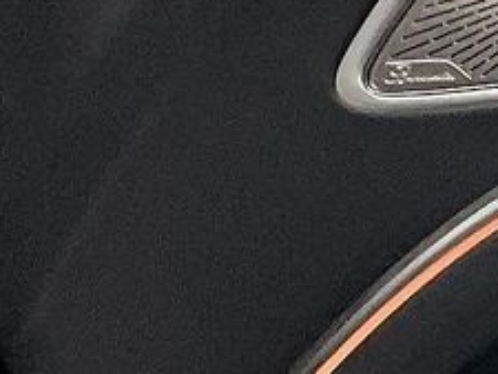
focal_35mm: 206
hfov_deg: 8.6
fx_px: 2965
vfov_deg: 7.2
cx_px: 1268
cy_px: 250
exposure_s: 1/60
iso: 125
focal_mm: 3
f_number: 1.8
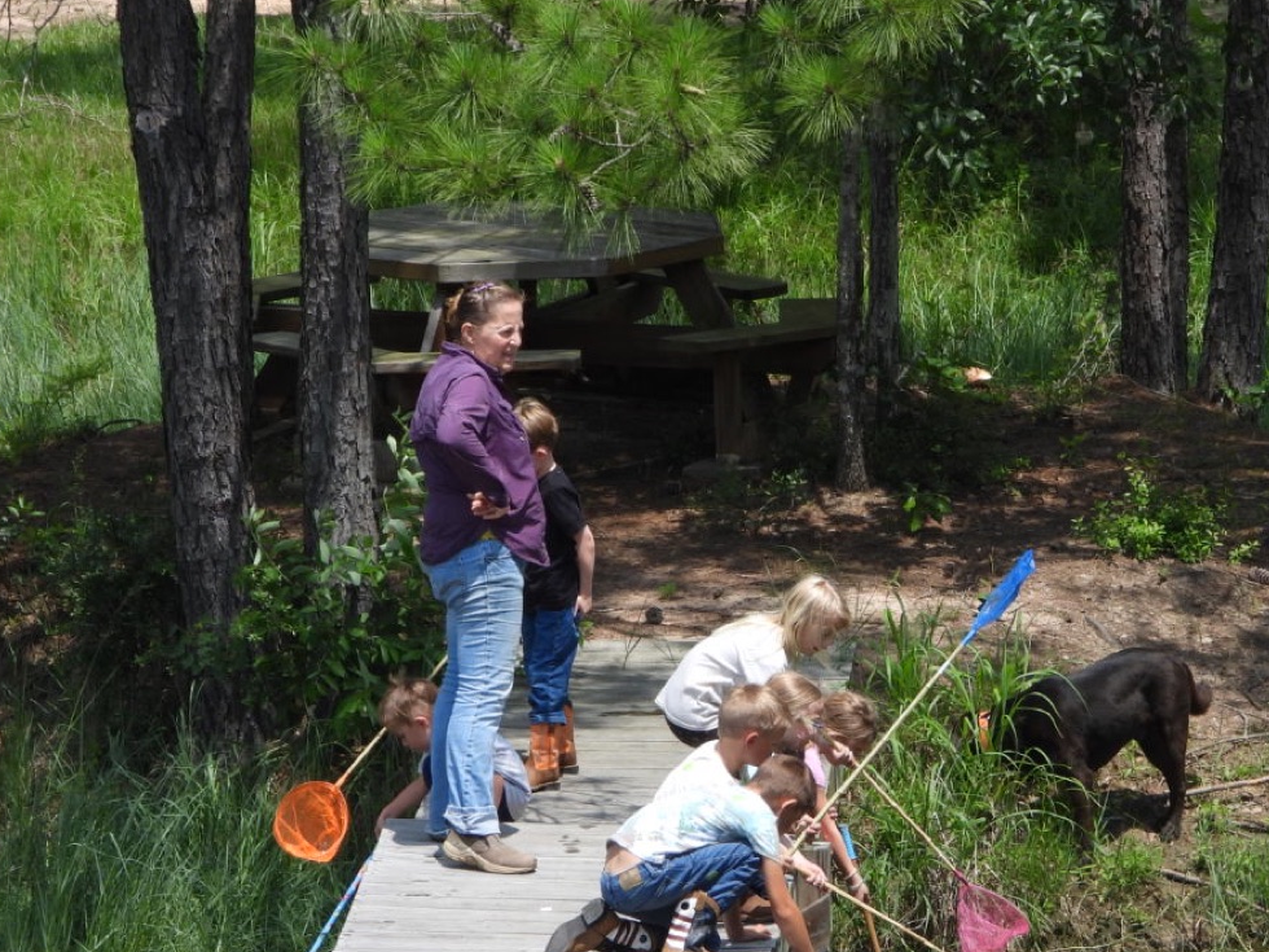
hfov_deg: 6.6
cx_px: 875
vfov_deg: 4.9
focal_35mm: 302
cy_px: 663
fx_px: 11071
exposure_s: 1/640
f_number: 4.5
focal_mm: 33.2
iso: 100
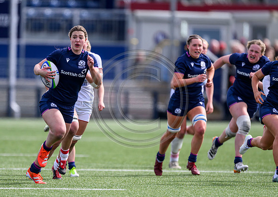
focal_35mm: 747
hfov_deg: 2.7
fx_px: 5883
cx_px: 98
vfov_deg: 1.9
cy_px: 97
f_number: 4
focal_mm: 560
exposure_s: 1/2500
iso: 500
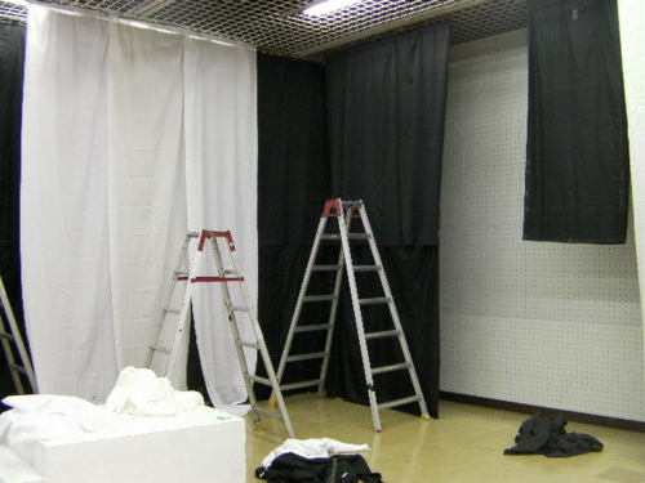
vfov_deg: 37.7
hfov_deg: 49.0
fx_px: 708
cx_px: 322
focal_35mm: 38
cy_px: 242
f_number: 3.5
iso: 200
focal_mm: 6.8
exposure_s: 1/15.7
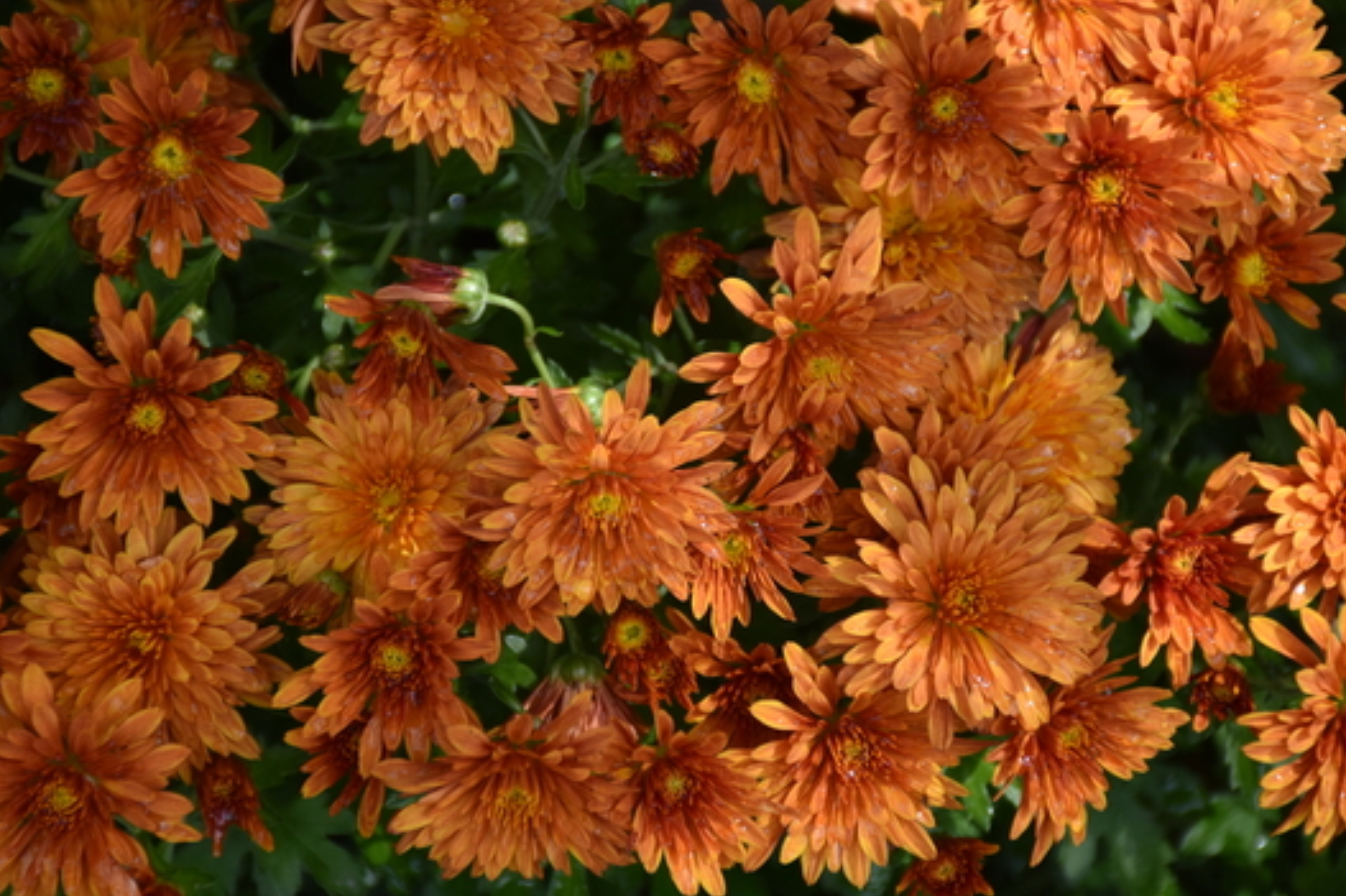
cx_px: 692
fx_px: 8933
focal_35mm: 239
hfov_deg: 8.6
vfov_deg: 5.7
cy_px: 426
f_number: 5.6
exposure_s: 1/500
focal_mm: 140
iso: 360
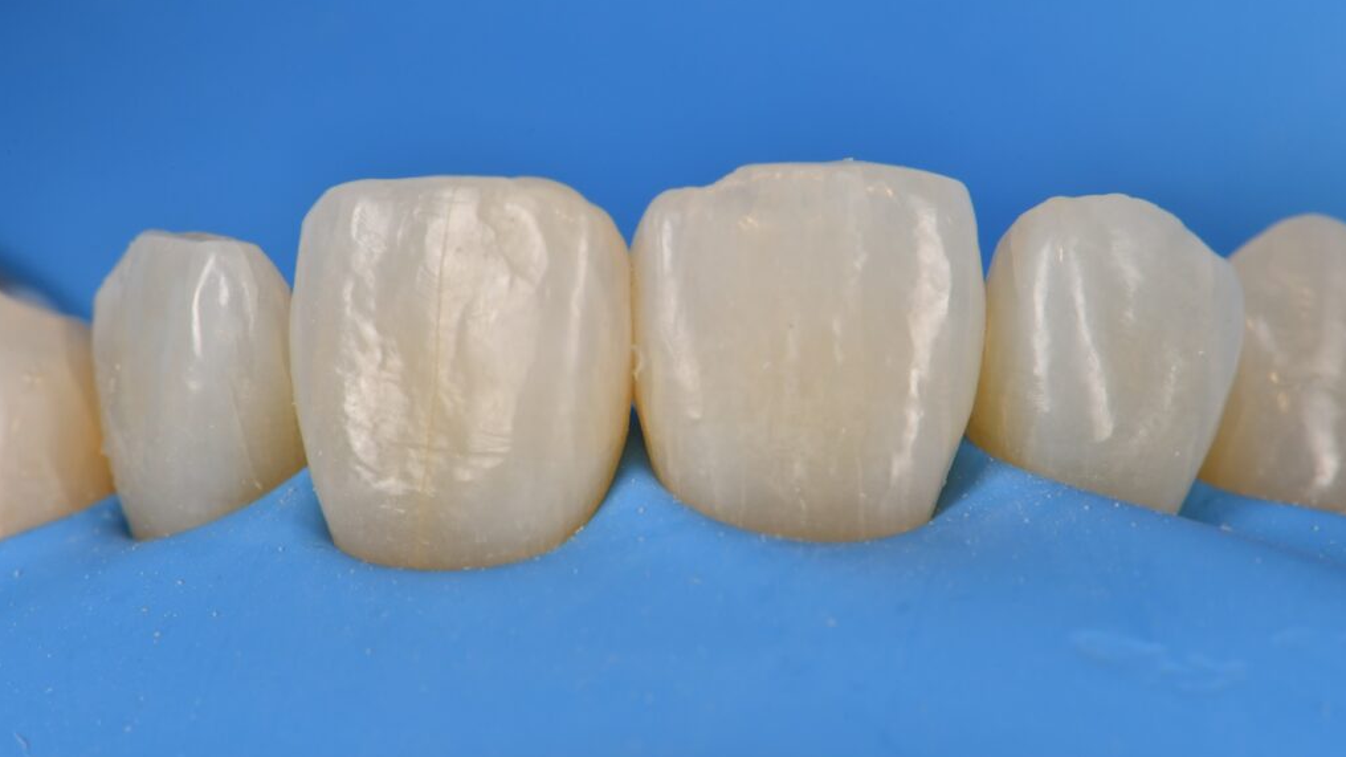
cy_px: 379
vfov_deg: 9.1
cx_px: 673
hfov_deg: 16.1
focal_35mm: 133
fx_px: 4746
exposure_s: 1/160
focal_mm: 105
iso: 200
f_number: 32
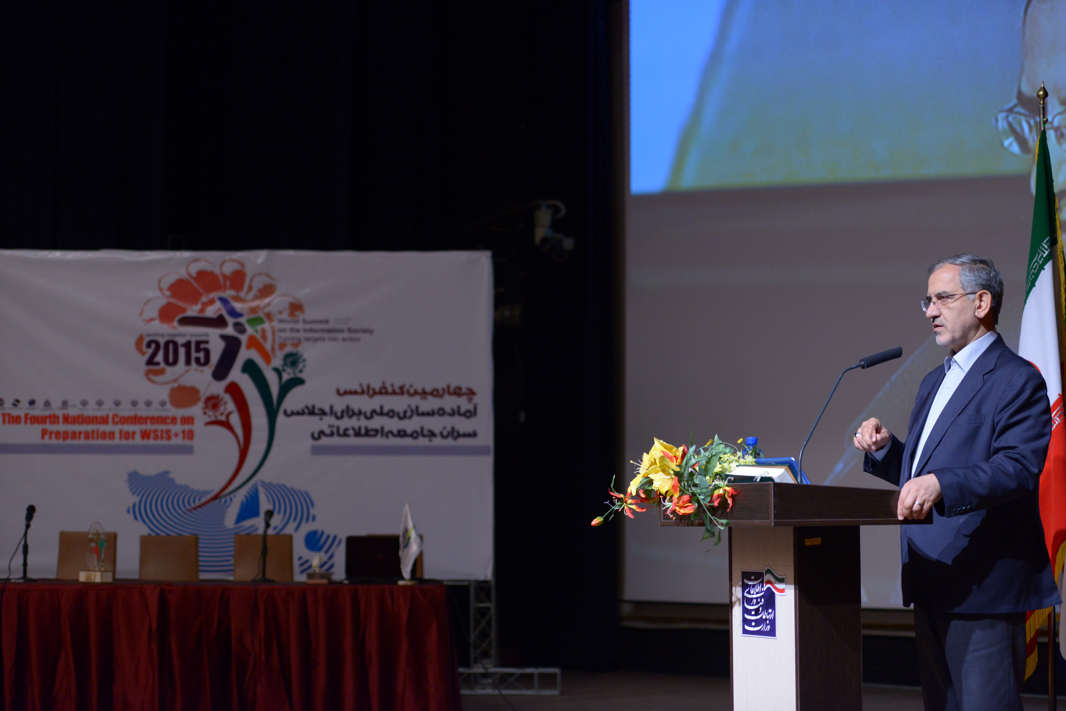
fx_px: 2073
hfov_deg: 28.8
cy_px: 356
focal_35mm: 70
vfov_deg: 19.5
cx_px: 533
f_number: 2.8
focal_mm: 70
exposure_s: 1/160
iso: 1600
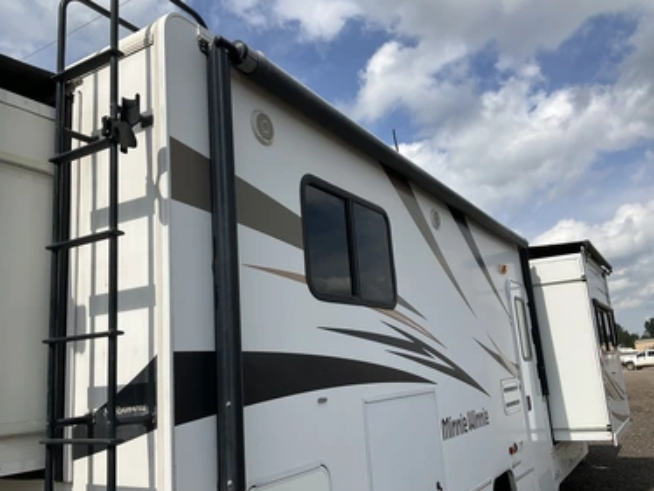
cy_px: 246
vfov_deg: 45.5
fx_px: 586
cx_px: 339
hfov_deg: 58.3
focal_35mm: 31
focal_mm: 3
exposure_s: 1/2801
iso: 25
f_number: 1.8
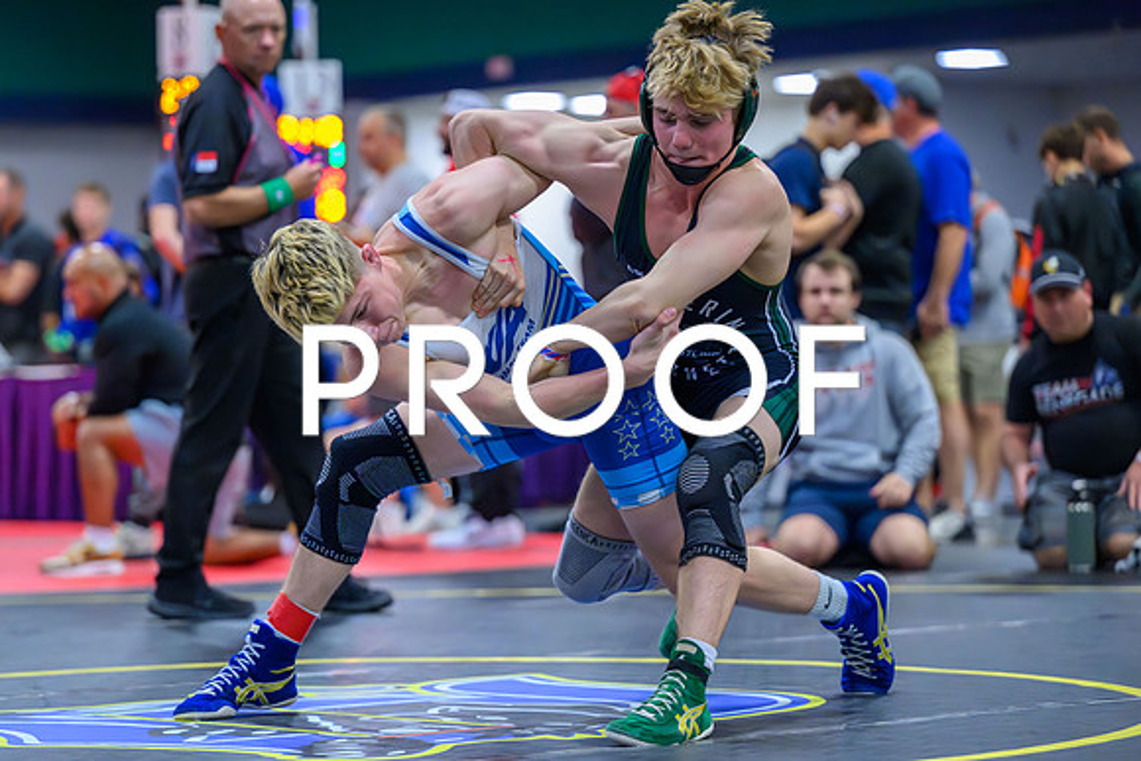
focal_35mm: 132
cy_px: 415
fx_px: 4187
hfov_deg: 15.5
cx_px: 516
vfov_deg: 10.4
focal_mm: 120
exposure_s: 1/800
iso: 18000
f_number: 2.8
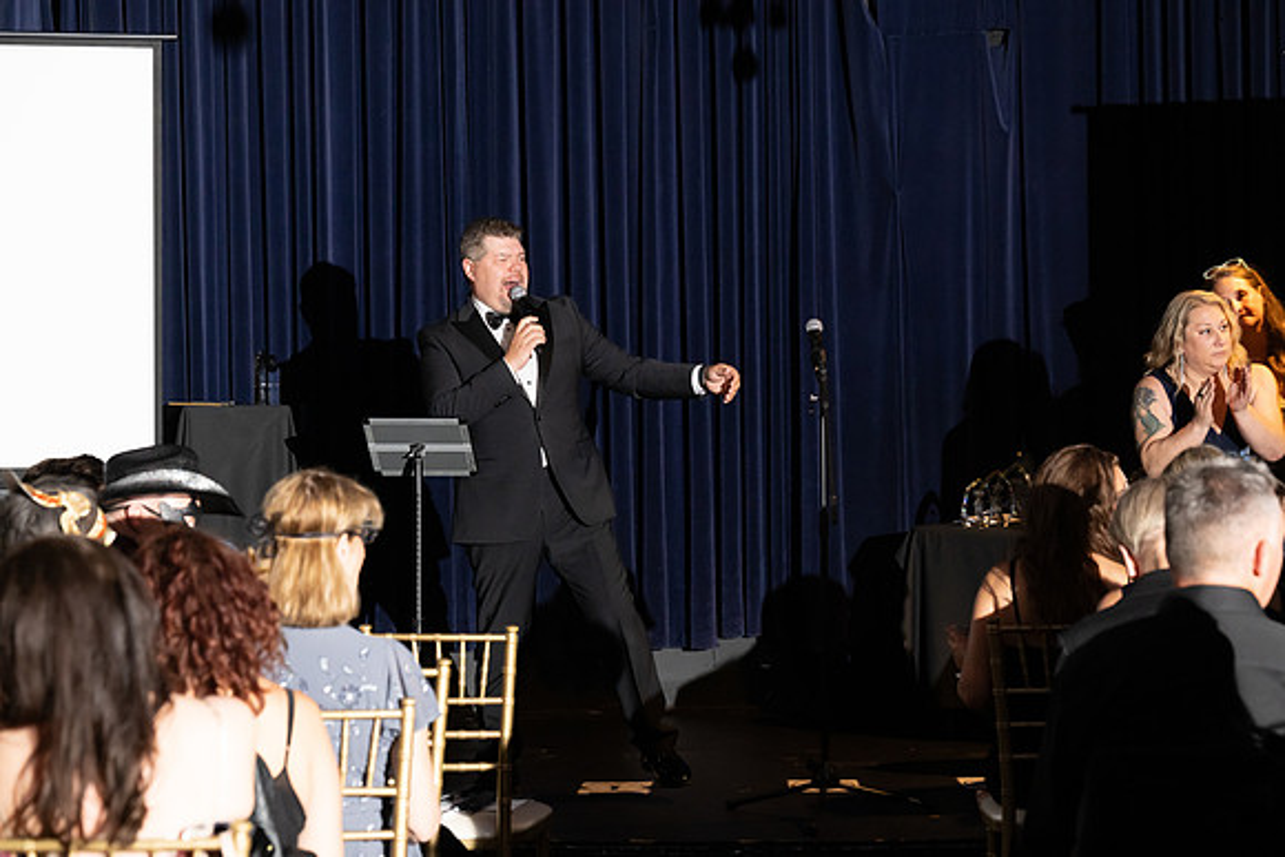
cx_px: 642
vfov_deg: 14.9
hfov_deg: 22.1
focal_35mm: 92
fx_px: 3285
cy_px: 428
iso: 2500
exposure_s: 1/200
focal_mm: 92
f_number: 5
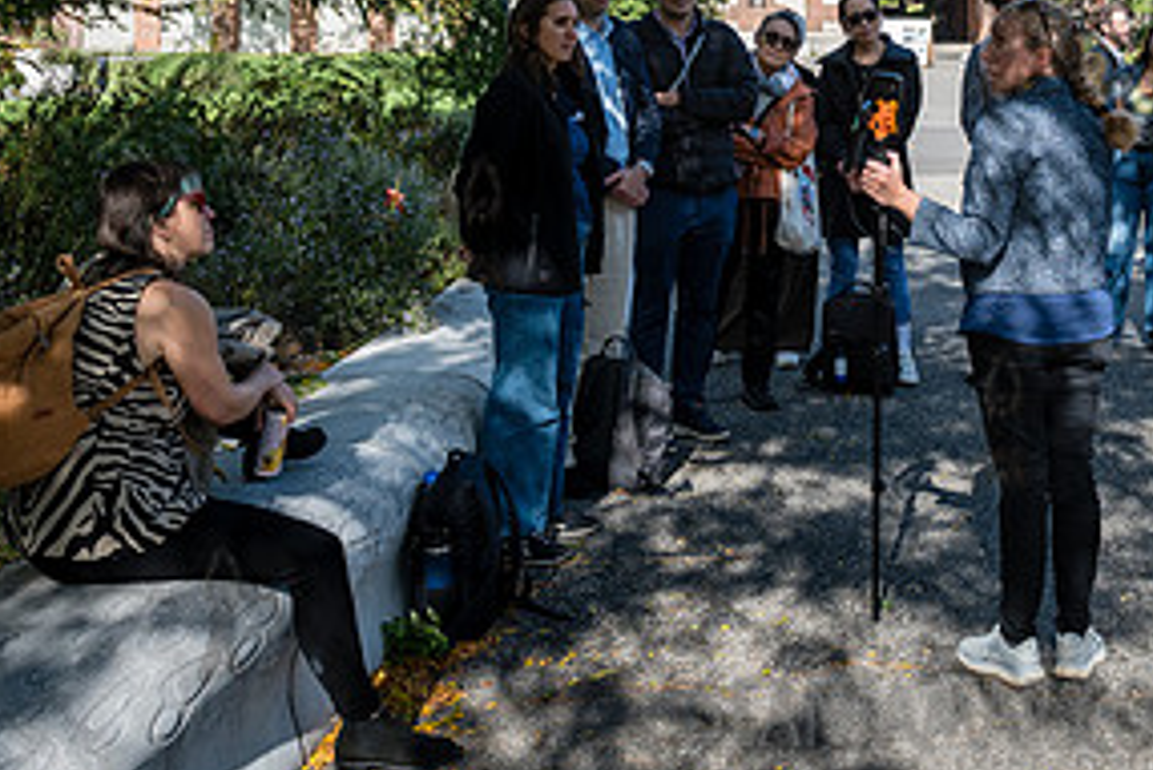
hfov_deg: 33.0
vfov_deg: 22.6
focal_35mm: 58
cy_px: 26
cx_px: 1000
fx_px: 1858
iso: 250
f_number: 4.5
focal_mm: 28
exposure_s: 1/1000
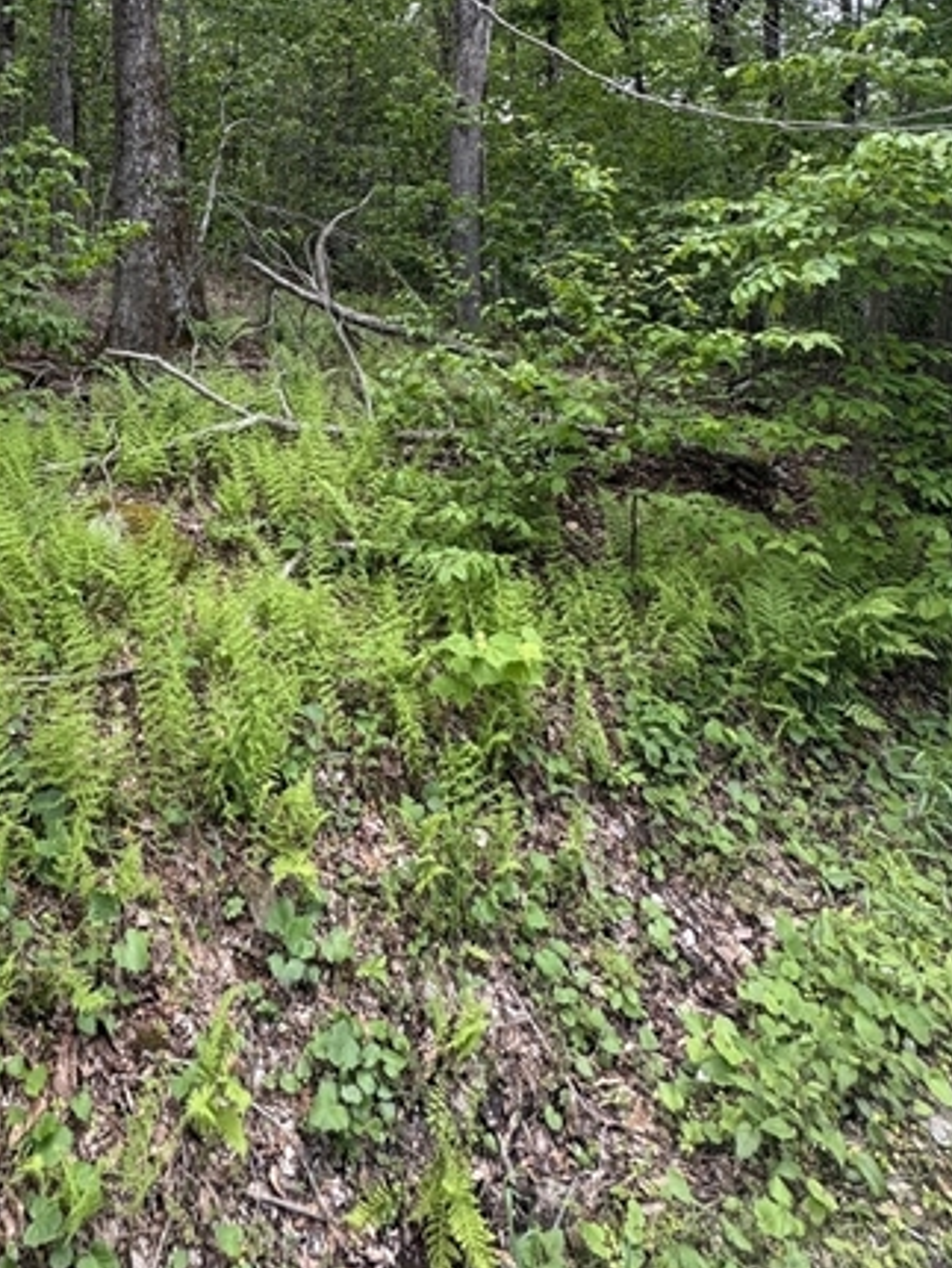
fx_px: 916
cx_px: 280
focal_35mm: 25
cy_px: 206
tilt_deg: +10.1
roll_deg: +1.0
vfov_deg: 61.9
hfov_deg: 53.3
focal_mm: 2.22
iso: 40
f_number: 2.2
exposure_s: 1/147
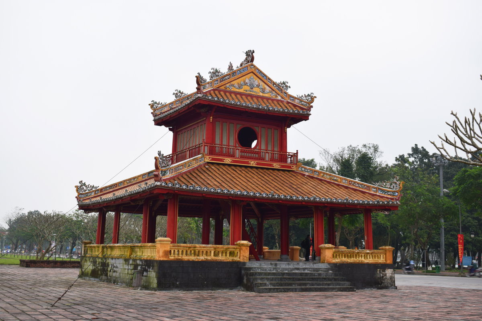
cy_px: 160
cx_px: 241
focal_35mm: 45
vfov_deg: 29.9
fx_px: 602
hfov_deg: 43.6
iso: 400
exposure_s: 1/25
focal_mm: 30
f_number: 7.1
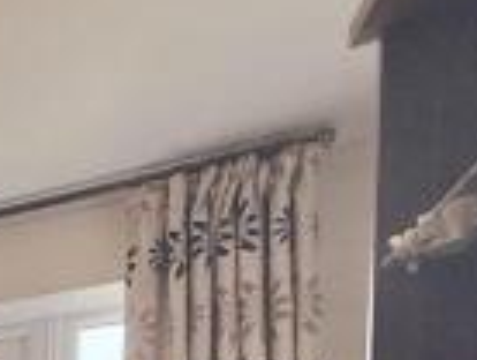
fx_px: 814
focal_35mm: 59
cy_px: 663
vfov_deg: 18.7
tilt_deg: -2.8
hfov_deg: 20.3
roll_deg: +1.0
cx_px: -427
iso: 125
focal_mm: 2.22
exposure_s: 1/100
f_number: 2.2
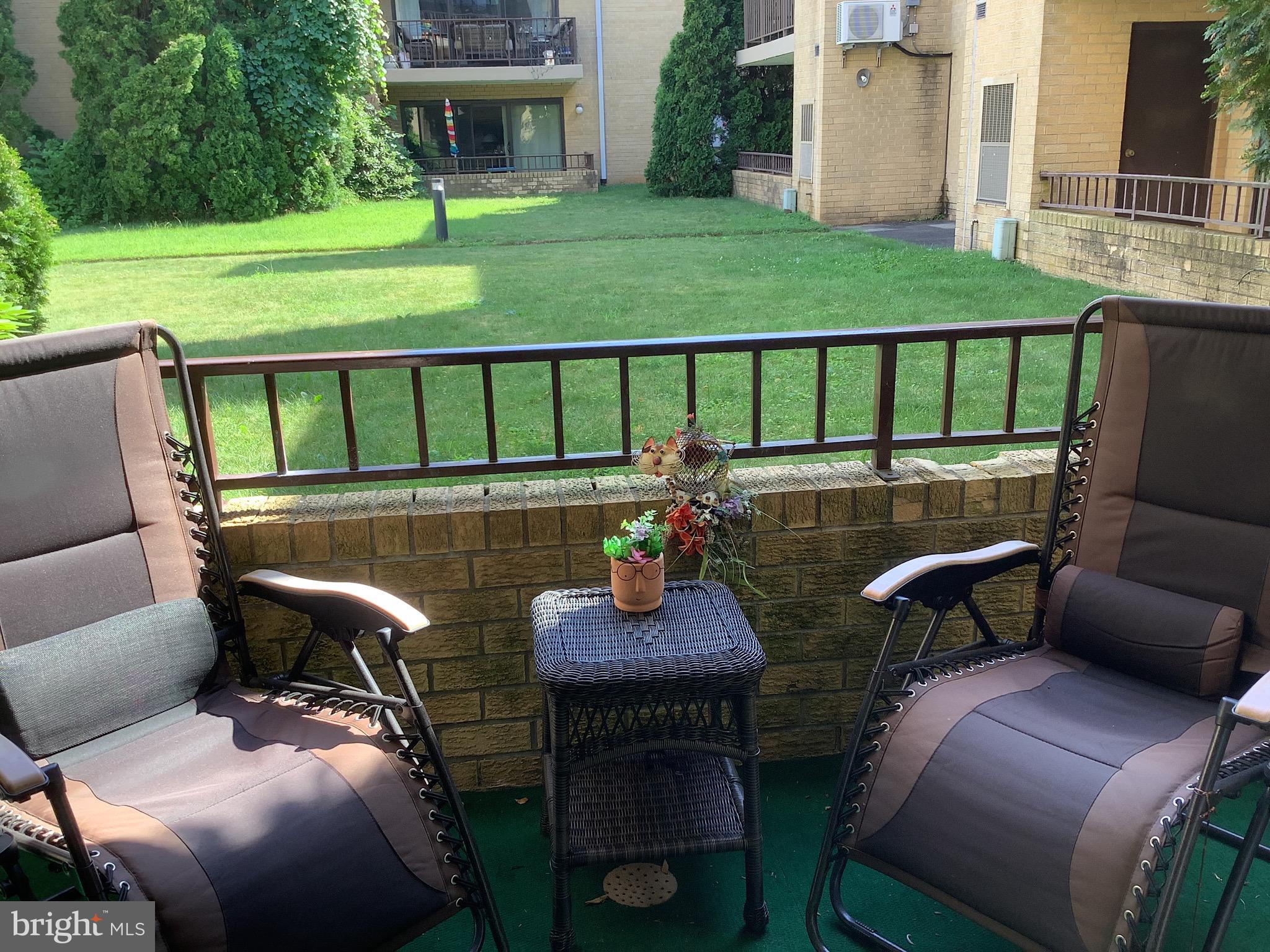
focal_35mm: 31
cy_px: 476
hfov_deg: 58.4
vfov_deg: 45.4
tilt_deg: -18.2
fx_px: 1137
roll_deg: +2.1
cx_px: 635
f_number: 2.4
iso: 40
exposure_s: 1/120
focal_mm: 3.3
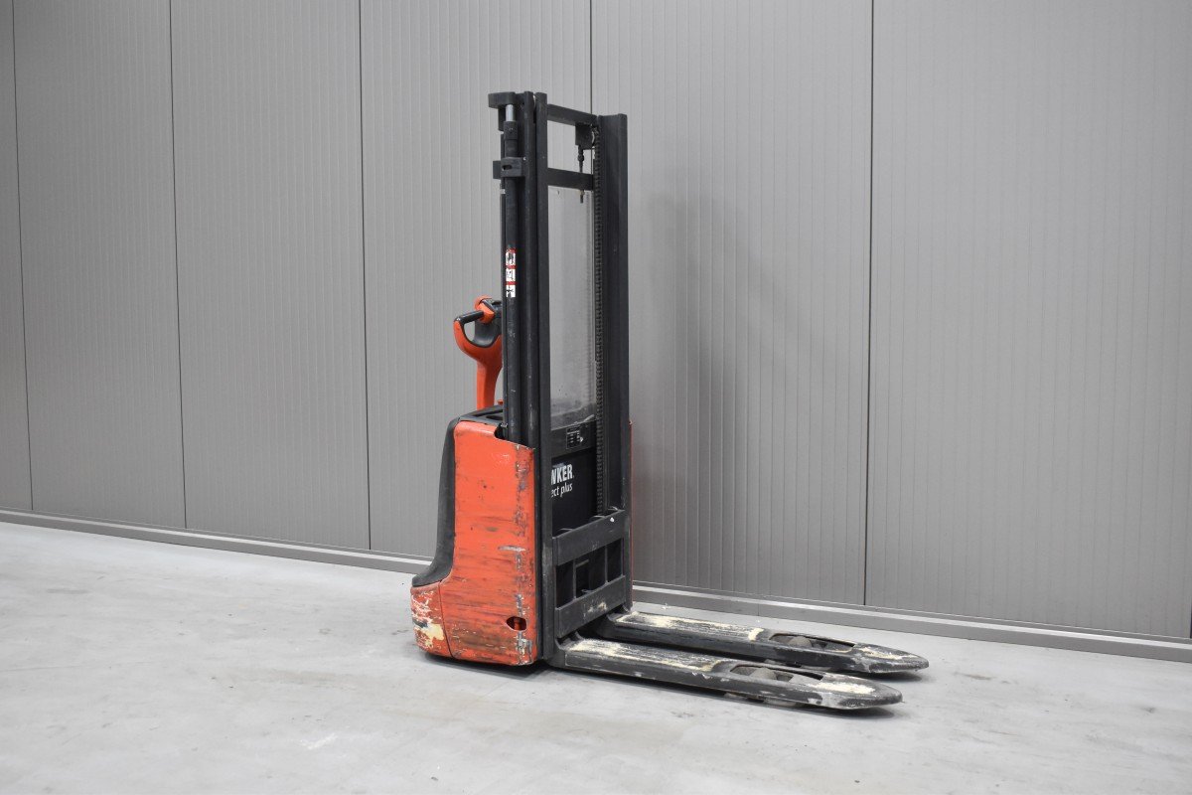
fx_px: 1192
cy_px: 398
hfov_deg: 53.1
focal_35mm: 36
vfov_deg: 36.9
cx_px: 596
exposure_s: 1/50
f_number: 4.5
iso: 1600
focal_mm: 24
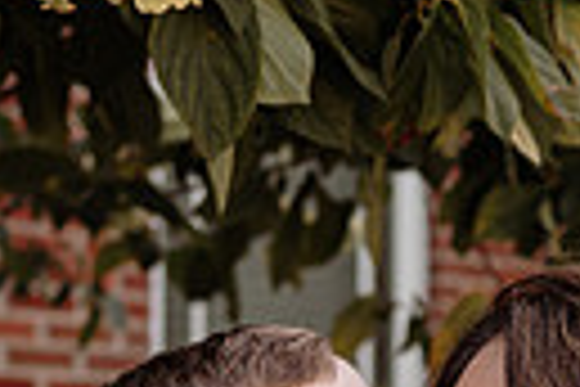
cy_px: 632
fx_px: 1740
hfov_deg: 18.8
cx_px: 432
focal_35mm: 108
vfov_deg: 11.9
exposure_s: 1/500
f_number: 2.2
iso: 125
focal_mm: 24
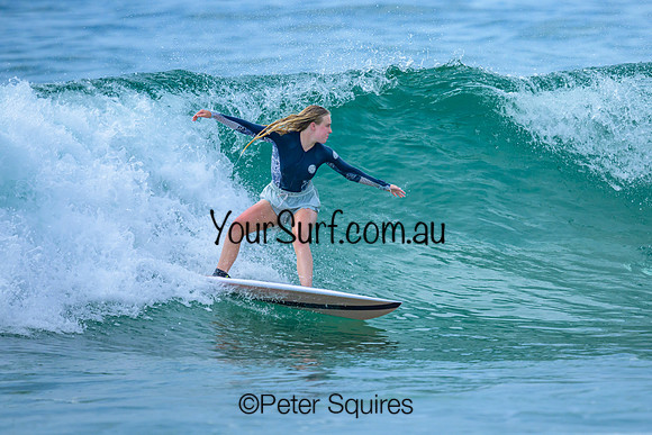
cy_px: 153
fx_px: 19437
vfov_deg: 1.3
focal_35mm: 1073
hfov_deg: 1.9
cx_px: 383
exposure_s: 1/3200
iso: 450
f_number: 6.3
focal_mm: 800
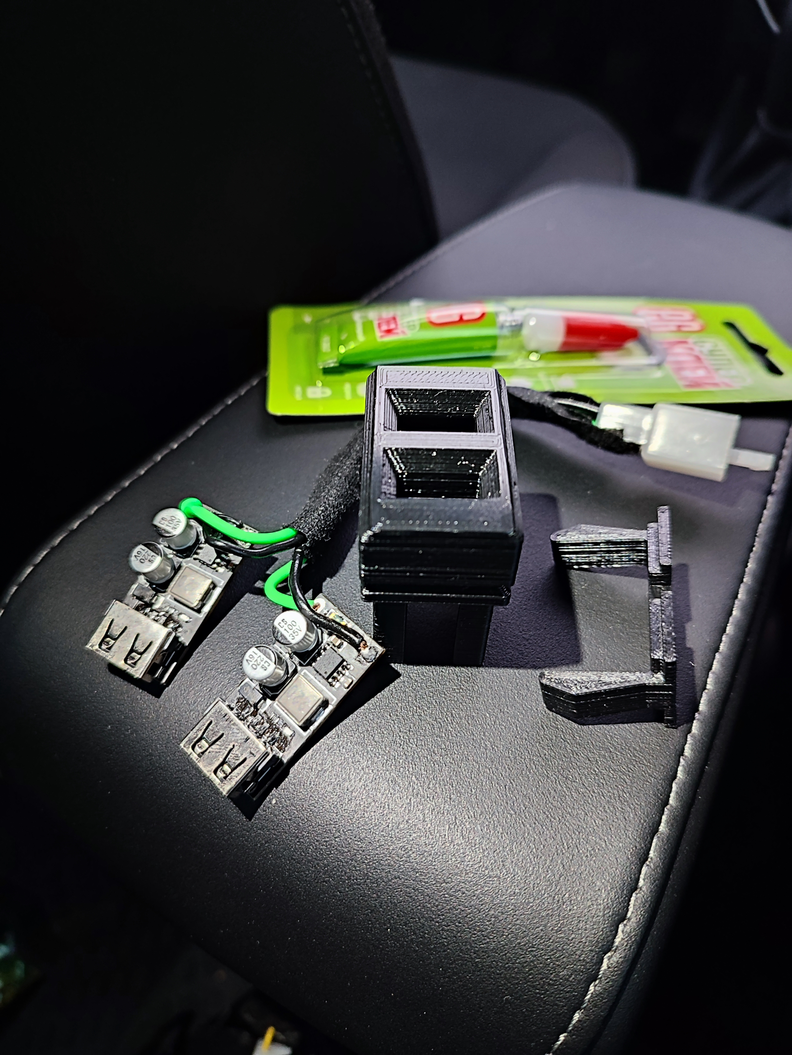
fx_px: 732
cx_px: 396
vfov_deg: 71.6
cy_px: 528
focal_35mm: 24
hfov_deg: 56.8
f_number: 1.89
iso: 804
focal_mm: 5.89
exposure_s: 1/33
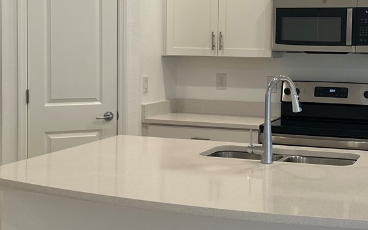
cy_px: 75
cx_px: 208
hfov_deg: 29.7
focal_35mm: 69
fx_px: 692
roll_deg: -1.2
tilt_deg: -1.9
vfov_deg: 18.8
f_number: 1.78
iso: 80
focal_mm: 6.86
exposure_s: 1/120
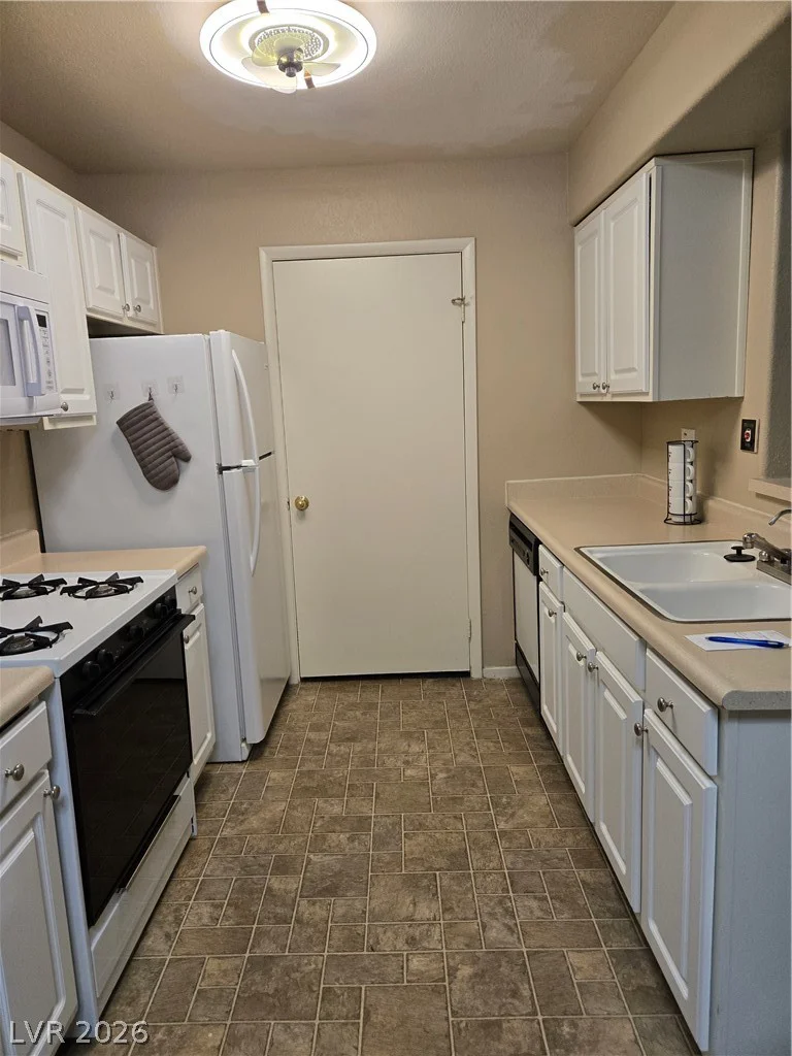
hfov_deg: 58.9
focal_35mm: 23
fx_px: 702
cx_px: 396
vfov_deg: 73.9
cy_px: 528
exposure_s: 1/120
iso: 250
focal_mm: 5.4
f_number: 1.8
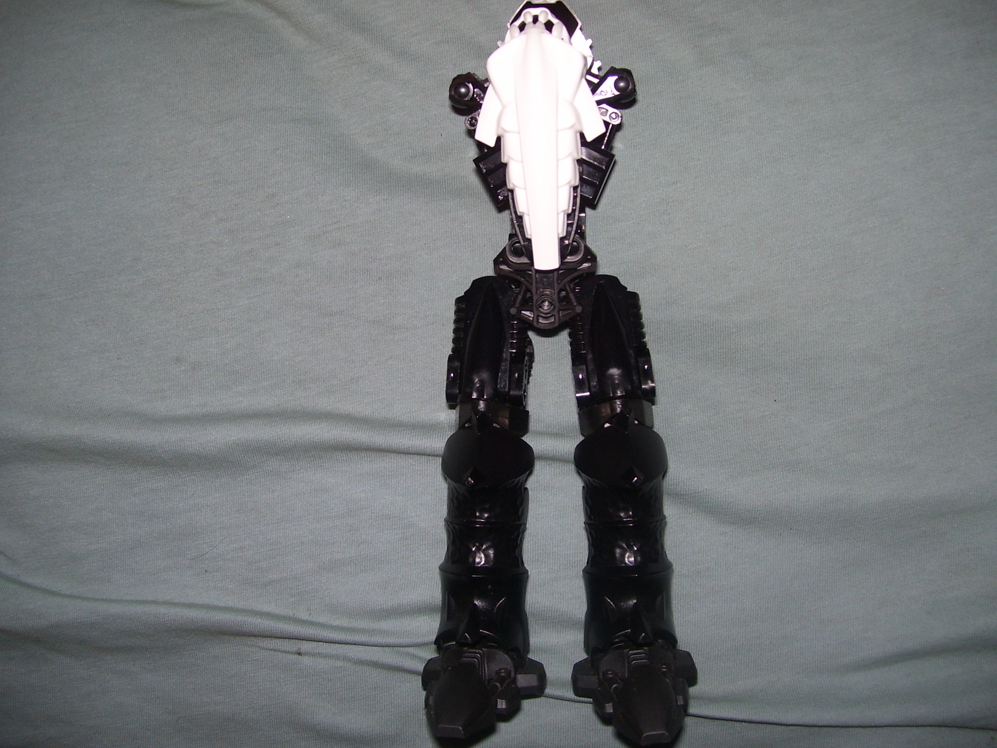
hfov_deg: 51.4
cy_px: 374
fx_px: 1037
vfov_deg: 39.7
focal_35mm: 36
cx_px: 498
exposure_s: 1/60
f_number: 2.7
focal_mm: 6
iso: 80
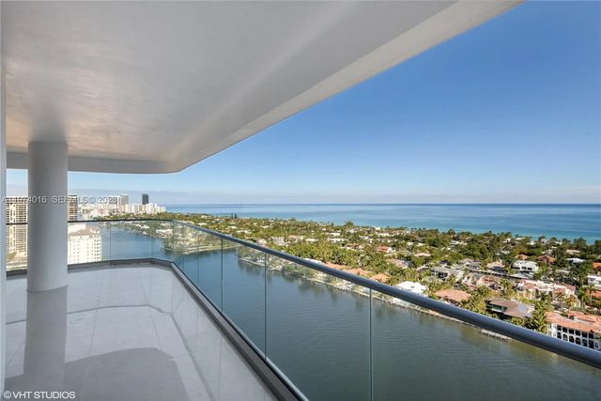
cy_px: 200
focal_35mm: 16
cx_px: 300
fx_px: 267
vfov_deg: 73.8
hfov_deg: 96.7
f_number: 8
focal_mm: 16
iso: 250
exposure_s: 1/1000
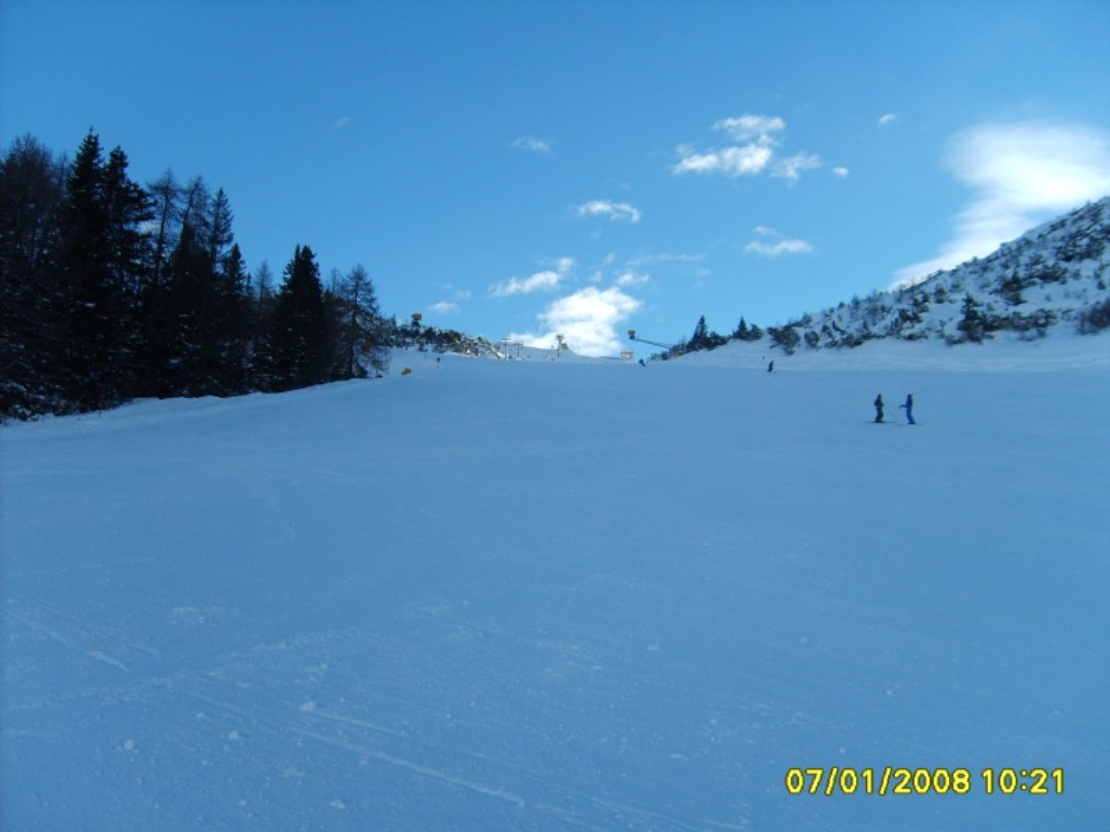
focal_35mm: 35
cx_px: 555
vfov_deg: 40.7
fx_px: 1122
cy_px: 416
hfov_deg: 52.6
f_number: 2.8
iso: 50
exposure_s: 1/1000
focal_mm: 5.8
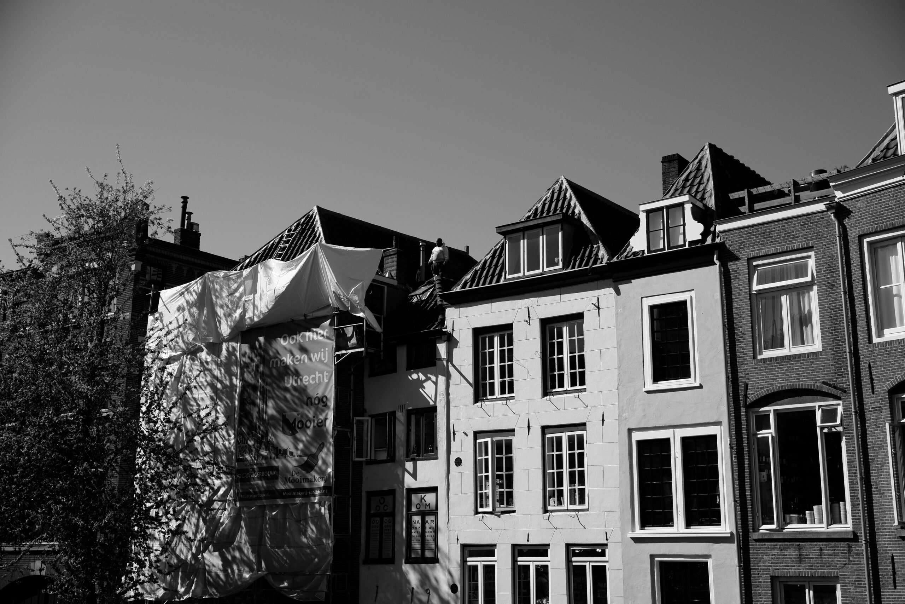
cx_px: 452
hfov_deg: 47.4
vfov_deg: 32.6
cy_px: 302
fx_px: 1031
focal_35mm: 41
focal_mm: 27
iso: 200
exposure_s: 1/900
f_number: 7.1
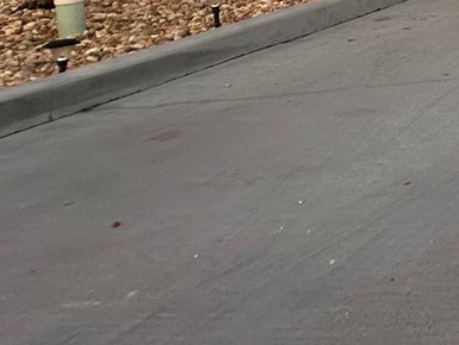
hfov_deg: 18.6
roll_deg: +0.0
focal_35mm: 58
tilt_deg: -3.1
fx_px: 770
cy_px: -126
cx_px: 945
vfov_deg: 22.2
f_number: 2.2
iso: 40
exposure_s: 1/139
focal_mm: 2.22
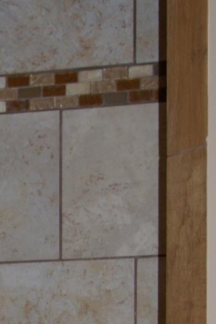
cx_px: -163
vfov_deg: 11.7
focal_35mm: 170
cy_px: 457
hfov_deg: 7.8
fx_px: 1529
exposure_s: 1/45
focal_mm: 31
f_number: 4
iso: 200
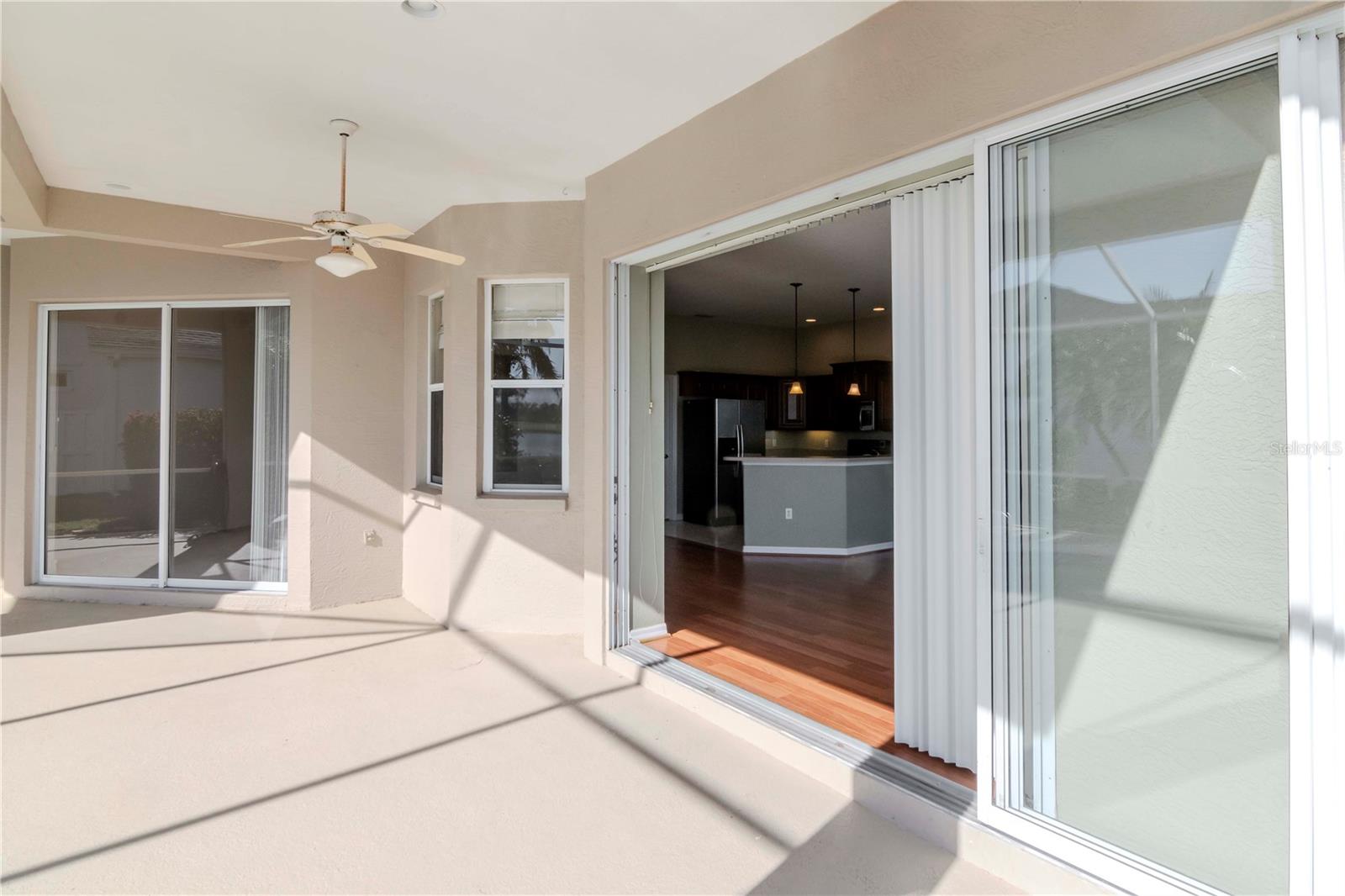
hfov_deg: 90.0
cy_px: 448
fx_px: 672
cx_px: 672
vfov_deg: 67.4
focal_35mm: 18
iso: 640
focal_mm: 12
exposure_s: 1/125
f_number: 14
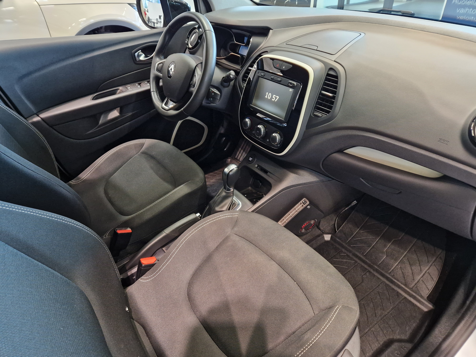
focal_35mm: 23
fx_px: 316
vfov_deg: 58.9
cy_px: 178
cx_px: 238
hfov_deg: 73.9
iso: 400
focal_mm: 5.4
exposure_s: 1/100
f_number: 1.8
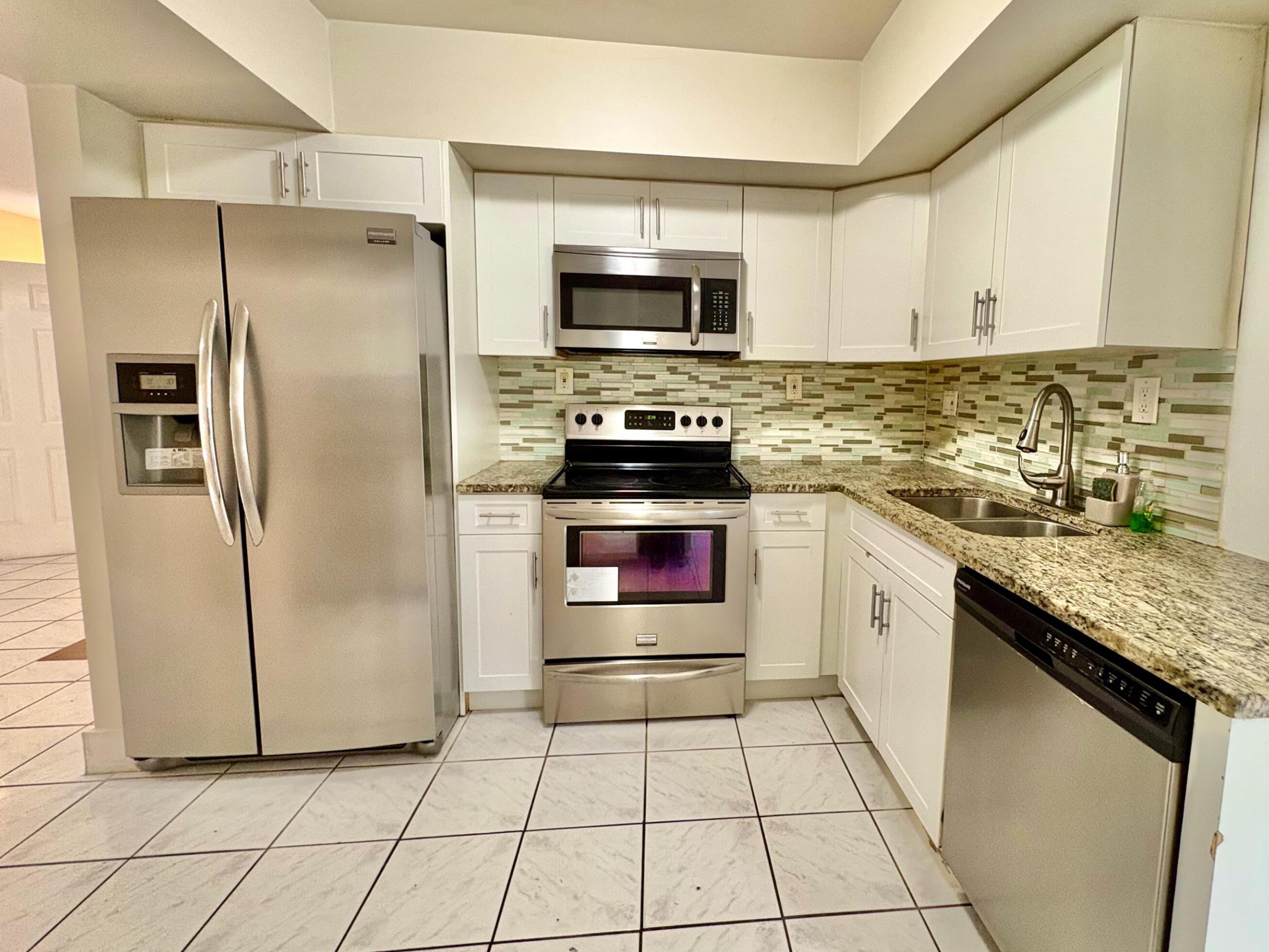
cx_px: 719
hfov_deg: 94.0
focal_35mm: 16
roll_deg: -0.5
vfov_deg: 78.0
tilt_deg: -6.3
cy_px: 446
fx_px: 587
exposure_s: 1/60
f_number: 2.2
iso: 320
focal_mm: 2.22
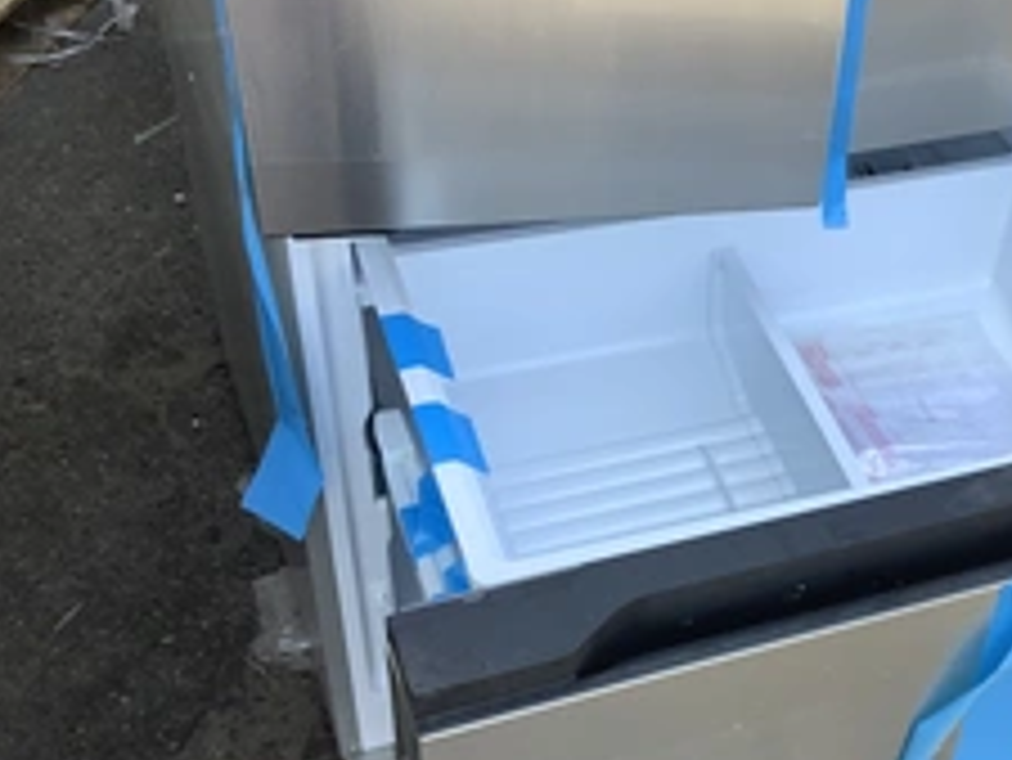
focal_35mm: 55
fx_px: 1609
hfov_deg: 33.8
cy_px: 495
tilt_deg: -46.7
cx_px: 819
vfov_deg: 26.5
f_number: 2.4
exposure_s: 1/278
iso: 25
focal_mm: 3.3
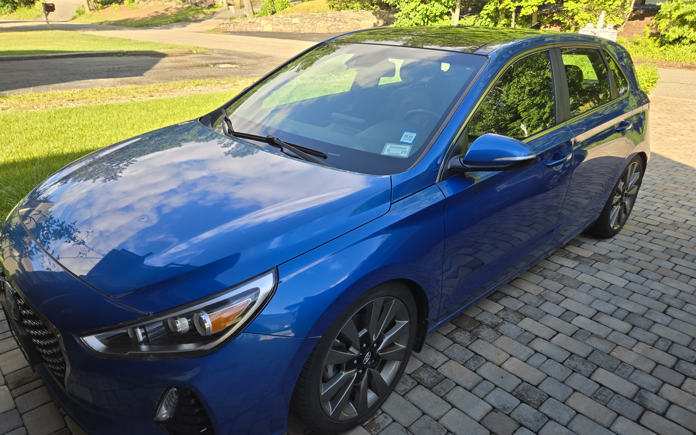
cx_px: 345
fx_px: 474
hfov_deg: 72.5
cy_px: 234
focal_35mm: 25
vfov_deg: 49.2
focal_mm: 5.4
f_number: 1.8
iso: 25
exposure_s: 1/405
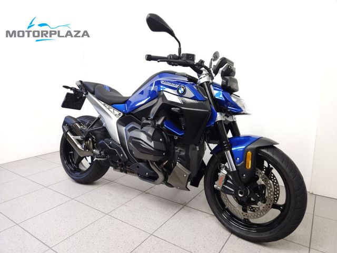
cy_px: 126
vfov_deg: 58.9
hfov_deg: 73.9
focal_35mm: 23
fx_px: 224
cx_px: 168
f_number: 1.8
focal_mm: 5.4
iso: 125
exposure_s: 1/50
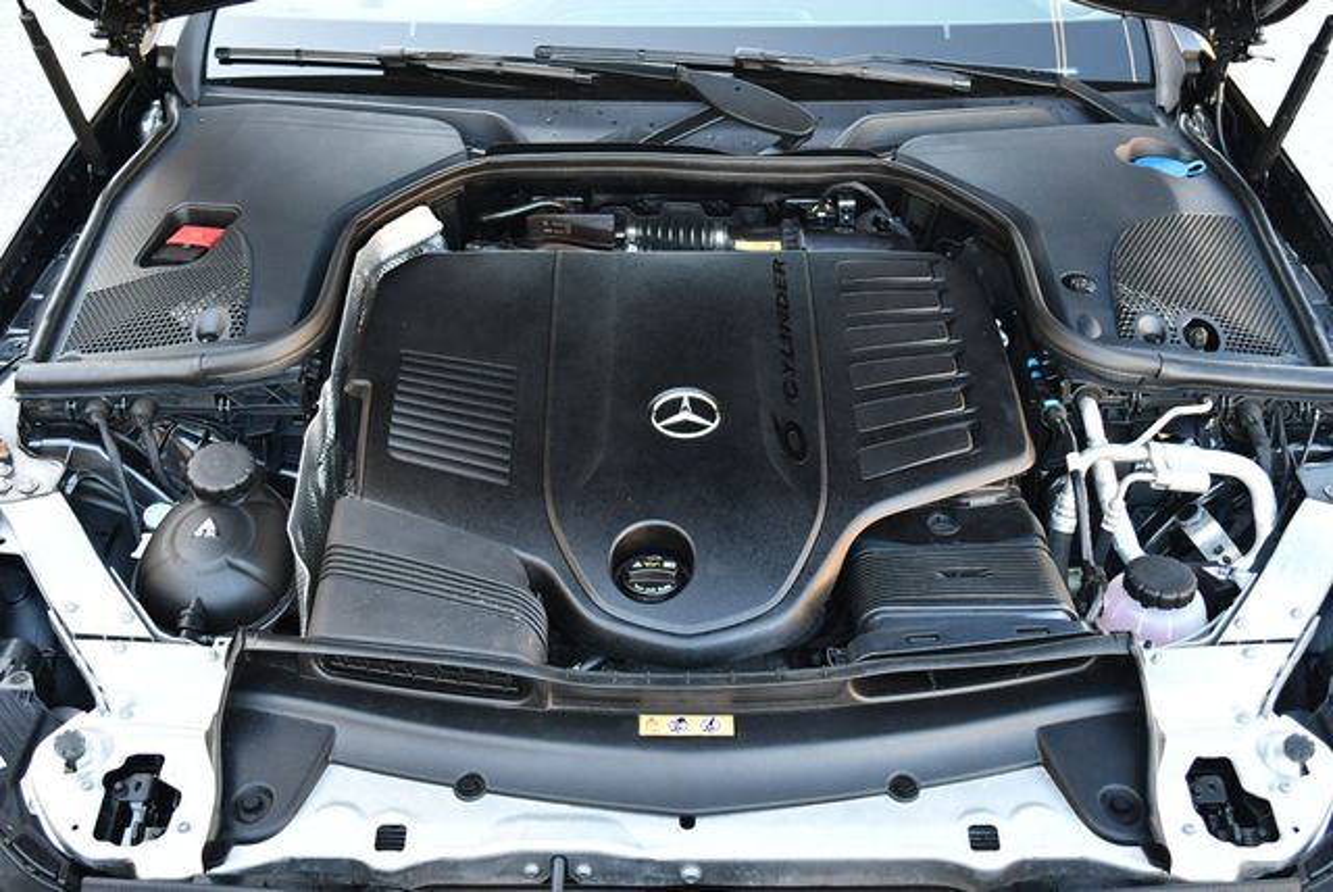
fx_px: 1631
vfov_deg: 30.6
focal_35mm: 44
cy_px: 446
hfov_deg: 44.5
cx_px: 666
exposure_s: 1/160
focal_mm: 22
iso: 800
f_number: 3.8
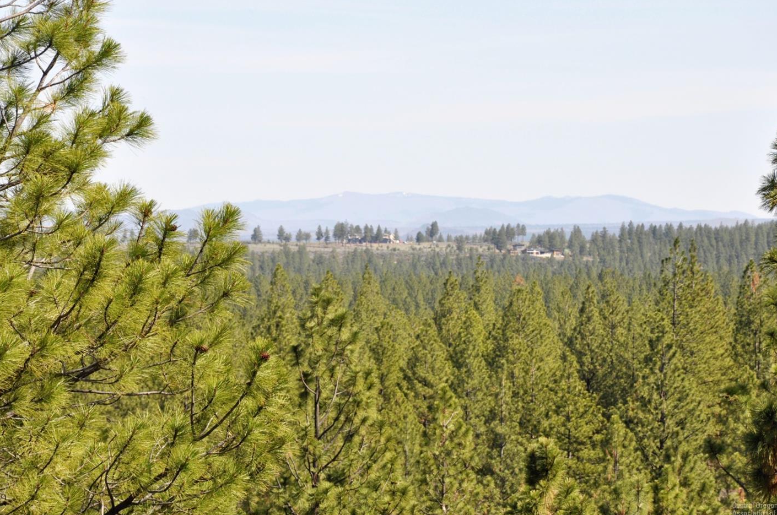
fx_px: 3610
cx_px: 402
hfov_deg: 12.3
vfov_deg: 8.2
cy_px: 255
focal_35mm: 168
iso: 200
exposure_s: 1/200
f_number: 11
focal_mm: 105
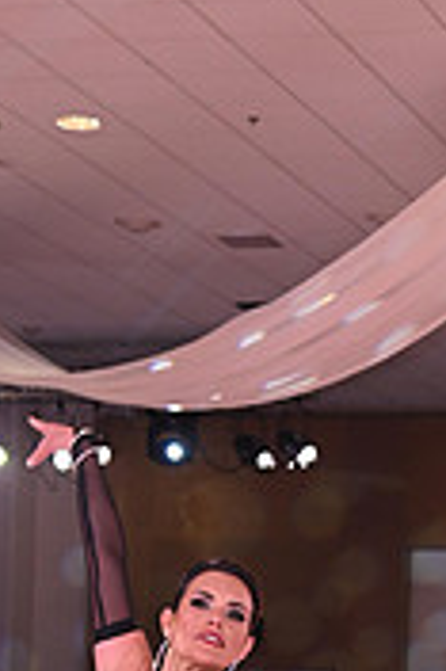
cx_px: 608
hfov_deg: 10.1
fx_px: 2458
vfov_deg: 14.7
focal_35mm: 132
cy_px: 930
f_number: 5.6
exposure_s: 1/200
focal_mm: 40
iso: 1000
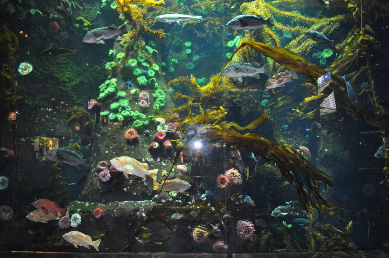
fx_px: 291
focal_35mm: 27
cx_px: 194
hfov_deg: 67.4
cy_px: 129
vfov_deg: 47.8
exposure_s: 1/60
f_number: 3.5
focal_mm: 18
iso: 800
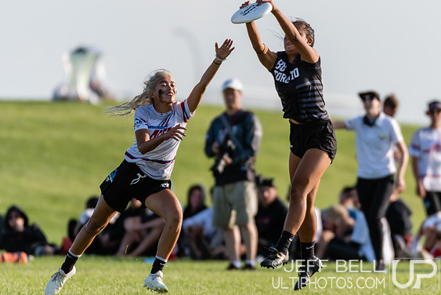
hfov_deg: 2.9
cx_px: 255
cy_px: 134
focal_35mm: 714
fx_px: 8751
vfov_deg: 1.9
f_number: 4
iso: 180
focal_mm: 400
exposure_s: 1/1250
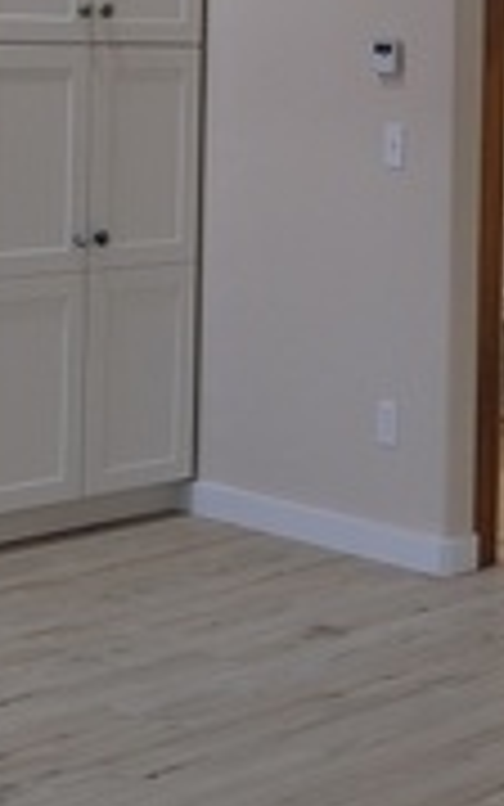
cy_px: 23
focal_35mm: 94
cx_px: 639
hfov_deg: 13.5
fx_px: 2064
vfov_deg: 21.4
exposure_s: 1/125
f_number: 4
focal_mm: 14.5
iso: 800
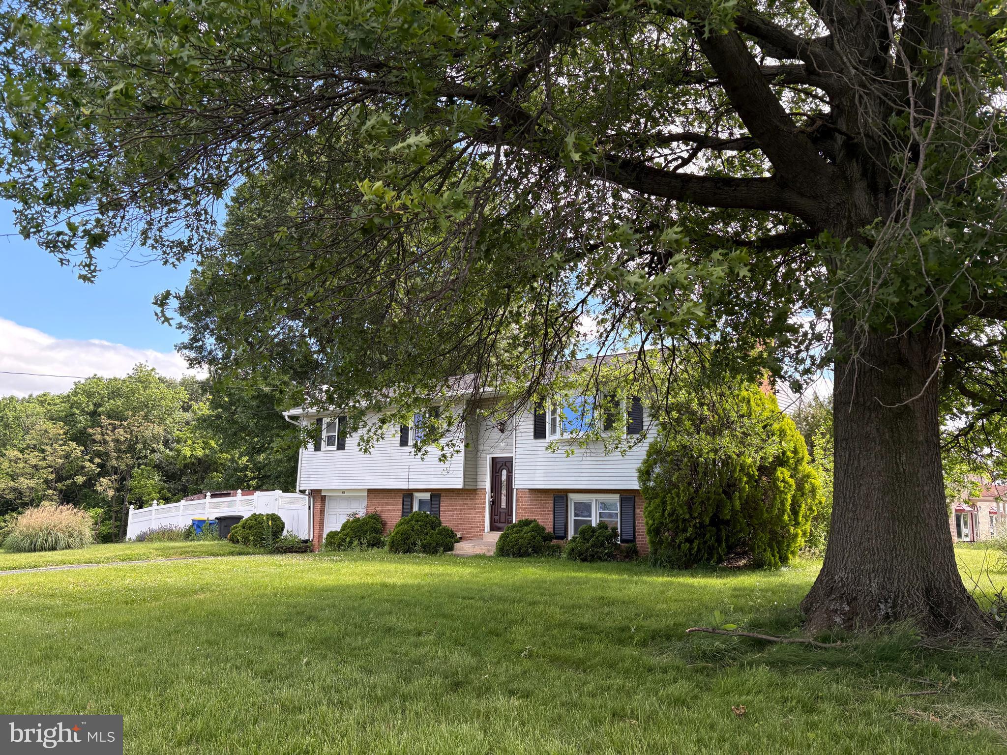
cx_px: 504
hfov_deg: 67.3
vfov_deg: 53.1
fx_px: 756
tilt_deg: +9.9
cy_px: 378
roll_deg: -1.3
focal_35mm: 26
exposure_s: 1/756
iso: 64
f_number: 1.6
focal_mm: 5.96
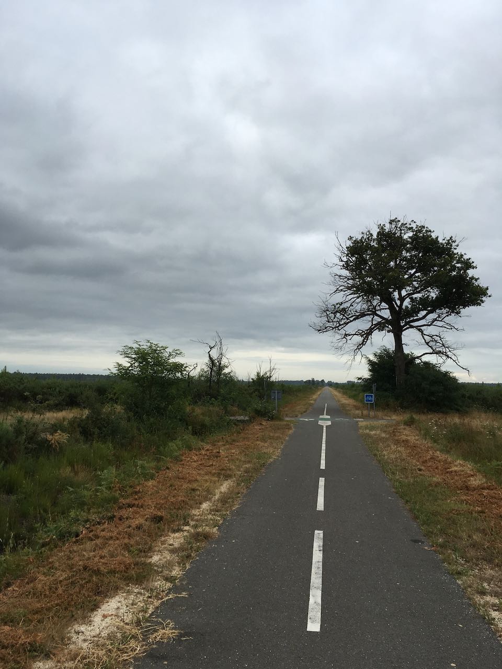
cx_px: 251
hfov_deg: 48.2
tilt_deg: +3.8
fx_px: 561
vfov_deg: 61.7
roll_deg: -1.4
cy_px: 334
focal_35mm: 29
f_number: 2.2
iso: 25
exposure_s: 1/334
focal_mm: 4.15
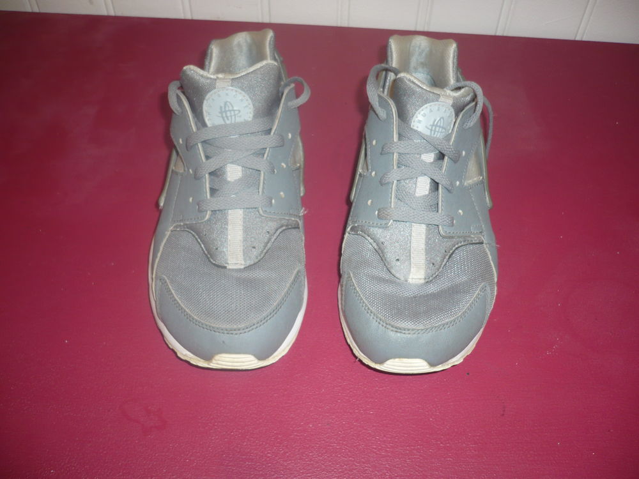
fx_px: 646
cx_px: 320
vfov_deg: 40.7
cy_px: 240
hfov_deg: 52.6
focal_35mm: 35
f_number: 2.8
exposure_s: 1/30
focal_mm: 5.8
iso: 100
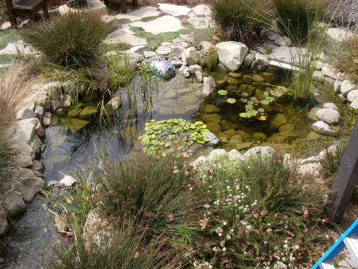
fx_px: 393
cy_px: 134
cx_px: 179
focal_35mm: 38
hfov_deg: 49.0
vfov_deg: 37.7
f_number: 6.6
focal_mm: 6.3
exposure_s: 1/125
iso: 80
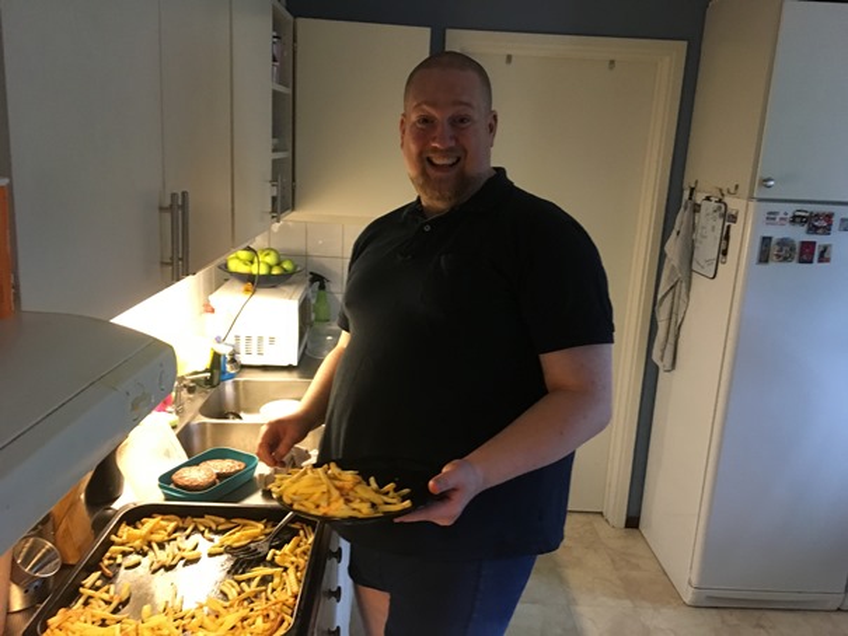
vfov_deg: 48.2
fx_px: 711
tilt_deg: -12.3
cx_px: 424
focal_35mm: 29
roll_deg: -3.0
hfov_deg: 61.6
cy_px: 318
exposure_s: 1/17
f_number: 2.2
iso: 200
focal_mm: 4.15
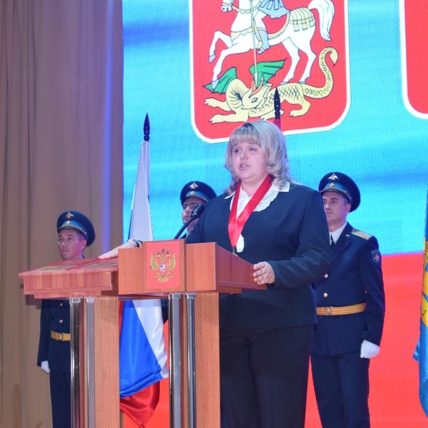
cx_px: 215
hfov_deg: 16.5
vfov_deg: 16.5
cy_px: 214
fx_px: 1478
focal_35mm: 106
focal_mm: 55
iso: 800
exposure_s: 1/80
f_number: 5.6
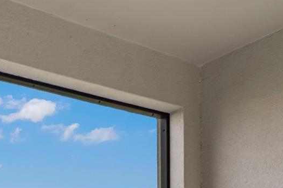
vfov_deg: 23.3
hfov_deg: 32.4
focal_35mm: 49
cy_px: 265
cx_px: -66
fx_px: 385
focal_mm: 16
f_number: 6.3
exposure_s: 1/2.5
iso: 100
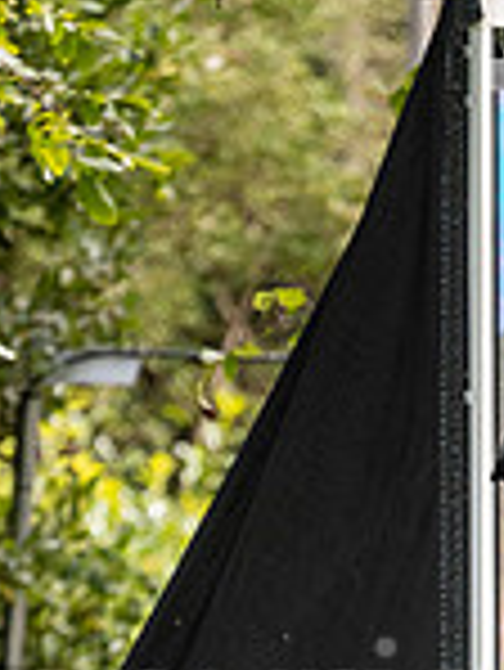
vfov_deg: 1.5
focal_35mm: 1306
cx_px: 423
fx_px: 25317
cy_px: 953
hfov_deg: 1.1
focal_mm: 300
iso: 400
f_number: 4
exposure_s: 1/1000
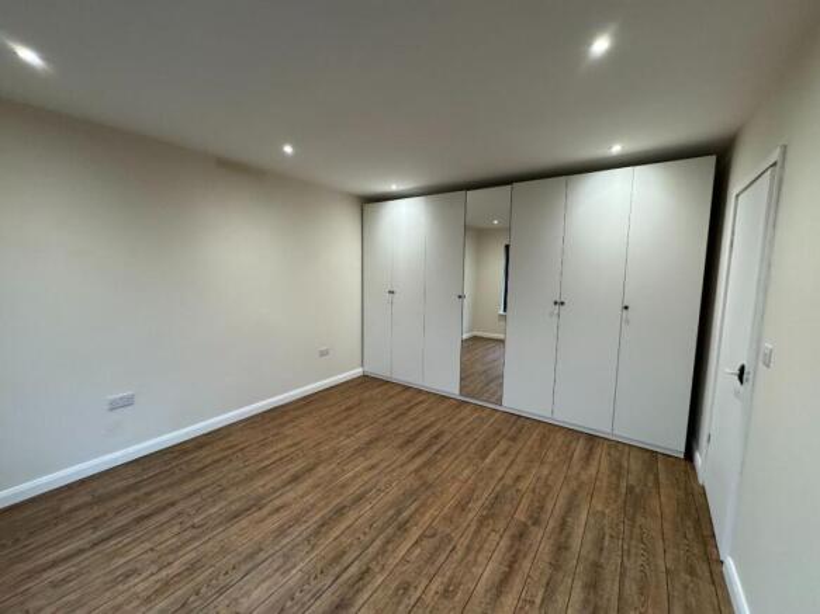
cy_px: 307
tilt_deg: -6.2
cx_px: 410
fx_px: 332
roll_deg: +0.0
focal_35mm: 14
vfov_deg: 85.7
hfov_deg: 102.1
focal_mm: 2.22
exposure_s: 1/100
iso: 320
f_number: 2.2
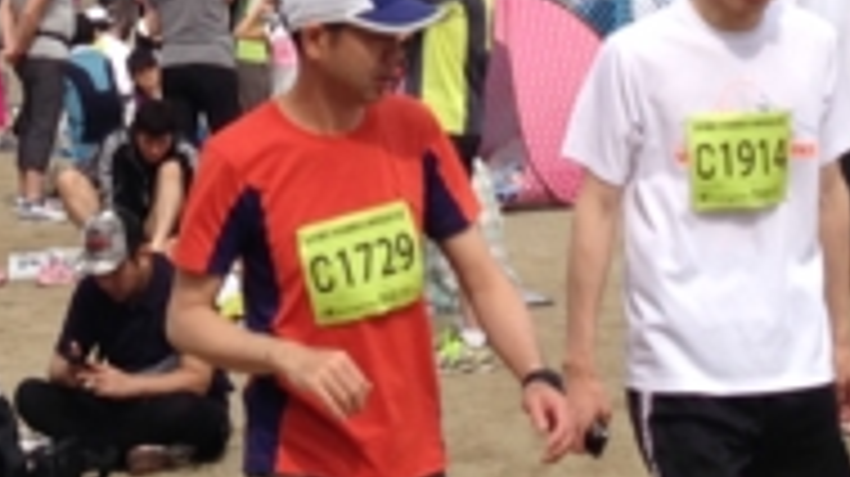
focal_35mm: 152
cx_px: 387
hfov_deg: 14.2
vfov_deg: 7.7
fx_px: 3423
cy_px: -436
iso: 50
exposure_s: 1/1869
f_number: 2.4
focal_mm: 4.12
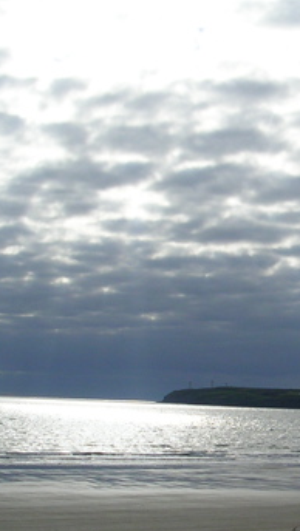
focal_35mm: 77
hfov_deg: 15.0
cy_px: 341
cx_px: 385
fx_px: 1087
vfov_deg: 27.4
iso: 50
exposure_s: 1/740
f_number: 5.6
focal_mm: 5.8
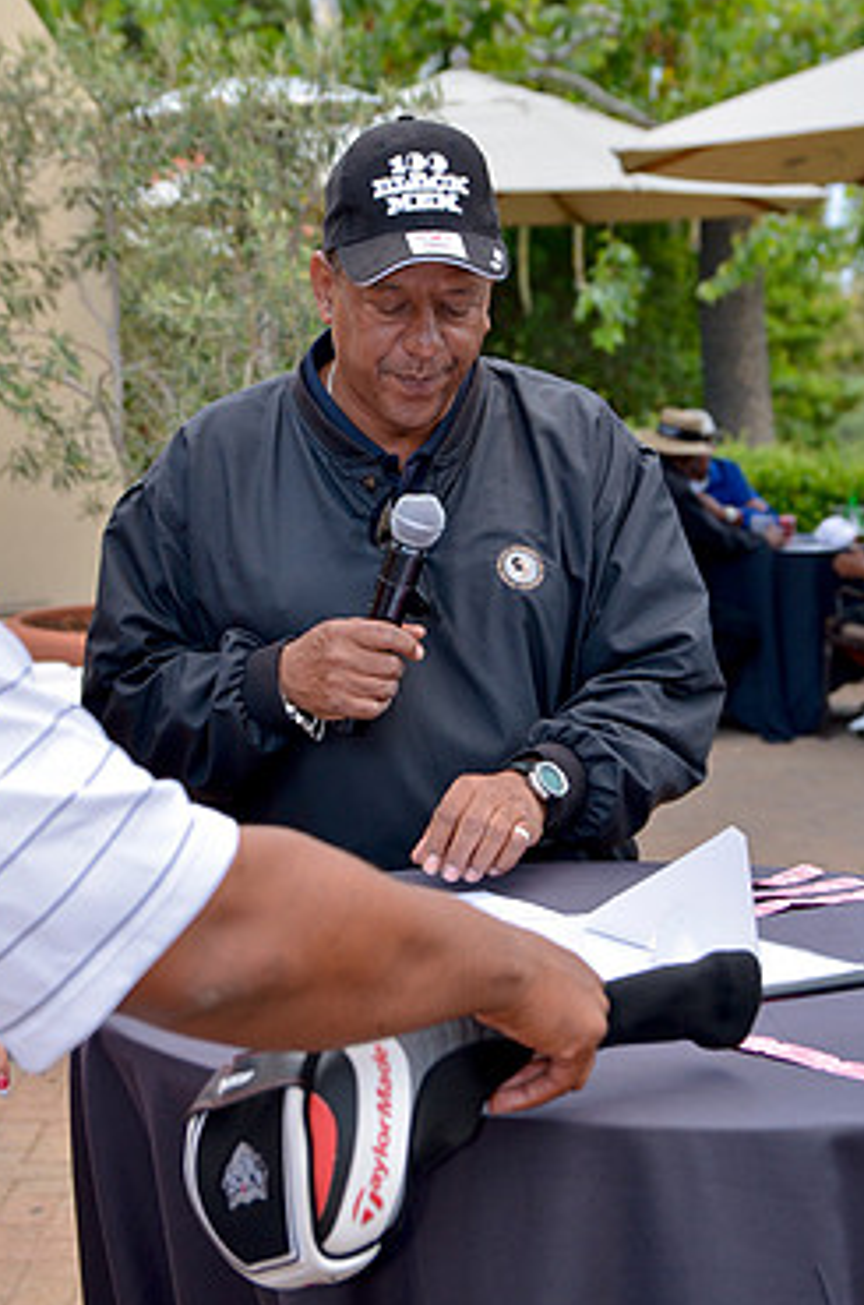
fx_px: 3038
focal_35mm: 84
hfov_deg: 16.2
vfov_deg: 24.2
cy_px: 557
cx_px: 448
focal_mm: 46
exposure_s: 1/80
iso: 400
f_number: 4
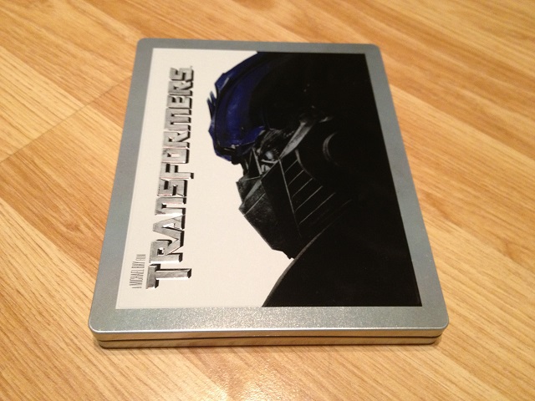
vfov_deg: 40.7
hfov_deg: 52.6
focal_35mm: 35
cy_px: 200
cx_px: 268
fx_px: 541
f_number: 2.4
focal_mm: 4.28
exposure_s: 1/20
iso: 200
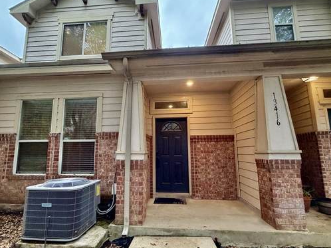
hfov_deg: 87.7
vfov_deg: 71.5
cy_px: 129
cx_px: 158
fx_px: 172
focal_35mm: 18
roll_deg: +0.1
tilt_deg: +8.7
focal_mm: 2.22
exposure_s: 1/60
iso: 320
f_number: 2.2
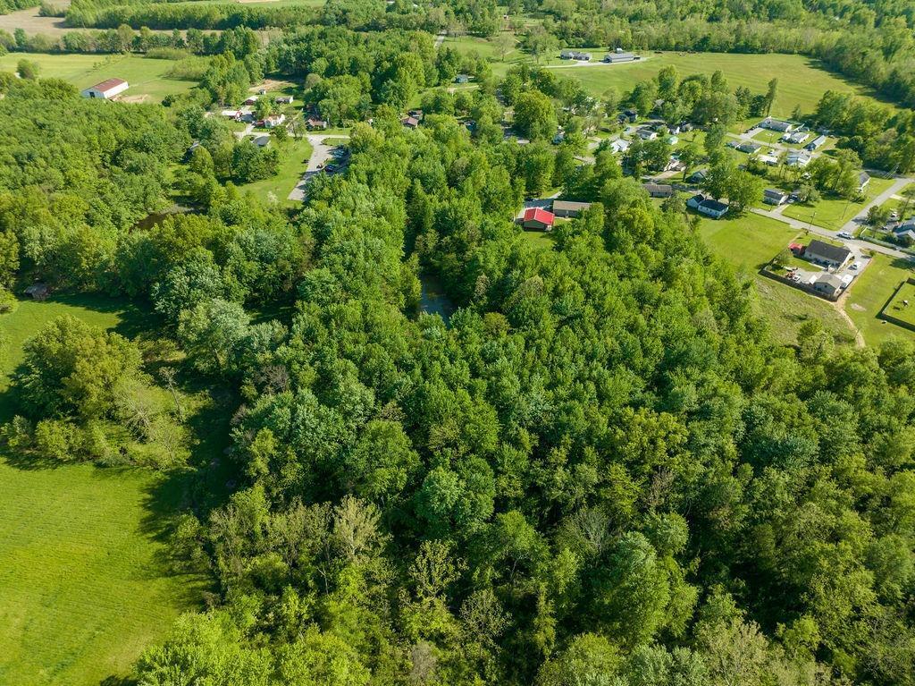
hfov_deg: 71.6
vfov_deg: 56.8
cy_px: 343
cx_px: 458
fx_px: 634
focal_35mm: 24
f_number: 2.8
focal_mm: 12.29
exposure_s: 1/200
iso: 100
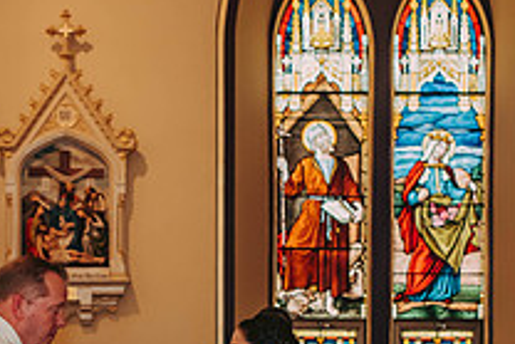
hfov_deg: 14.0
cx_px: 183
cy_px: 424
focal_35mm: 146
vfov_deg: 9.3
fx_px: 2090
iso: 800
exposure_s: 1/125
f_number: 2.8
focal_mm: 50
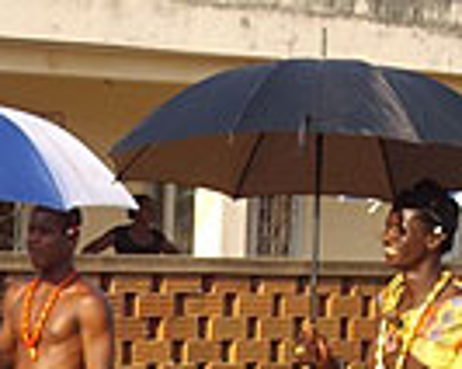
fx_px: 2935
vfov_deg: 7.1
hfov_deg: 8.9
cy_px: 421
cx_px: -31
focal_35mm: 215
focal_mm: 10.7
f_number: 3.8
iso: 80
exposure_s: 1/320
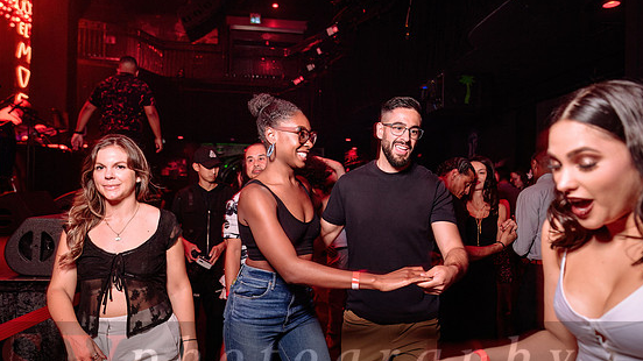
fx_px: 477
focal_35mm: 28
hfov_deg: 67.9
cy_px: 187
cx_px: 315
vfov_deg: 41.4
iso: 800
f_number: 3.2
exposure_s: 1/40
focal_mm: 24
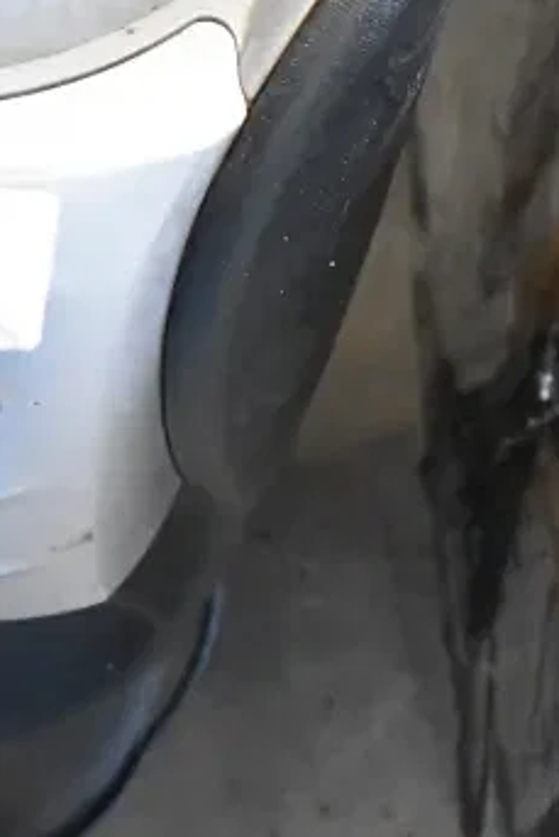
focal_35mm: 88
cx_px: -78
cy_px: -145
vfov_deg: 21.6
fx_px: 2047
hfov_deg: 15.1
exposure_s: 1/80
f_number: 4.5
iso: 6400
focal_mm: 22
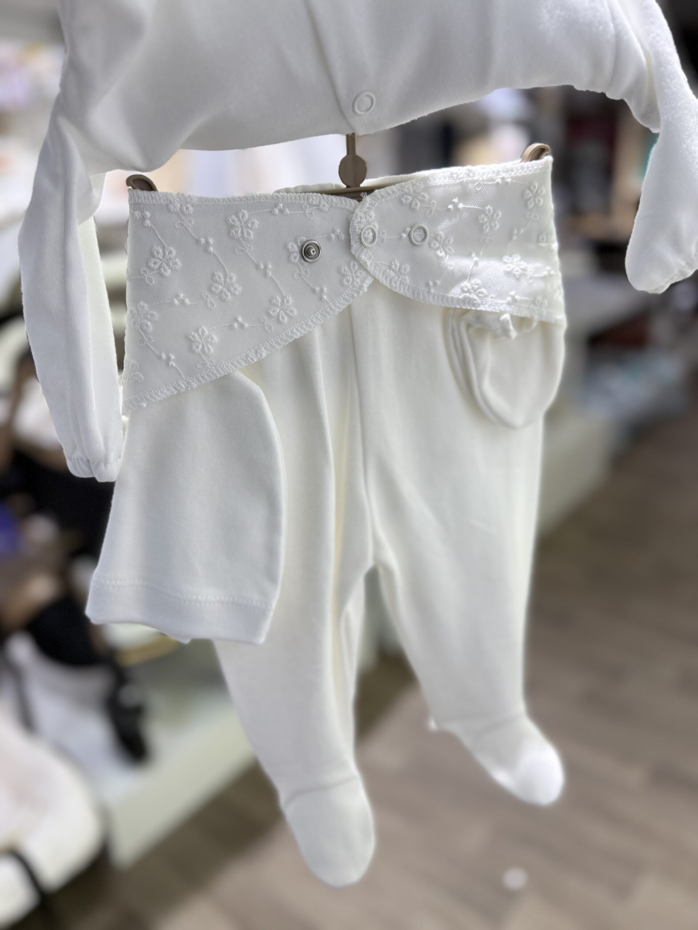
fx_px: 645
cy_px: 465
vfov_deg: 71.6
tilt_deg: -20.5
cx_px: 349
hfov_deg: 56.8
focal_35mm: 24
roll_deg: +2.8
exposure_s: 1/121
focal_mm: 6.76
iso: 160
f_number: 1.78
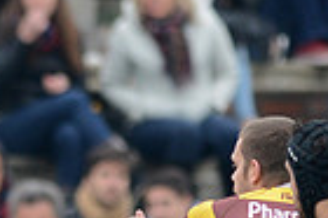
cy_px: 430
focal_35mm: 1743
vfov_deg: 0.8
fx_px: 15862
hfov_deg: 1.2
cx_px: 63
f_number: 4
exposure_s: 1/1000
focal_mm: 420
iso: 800
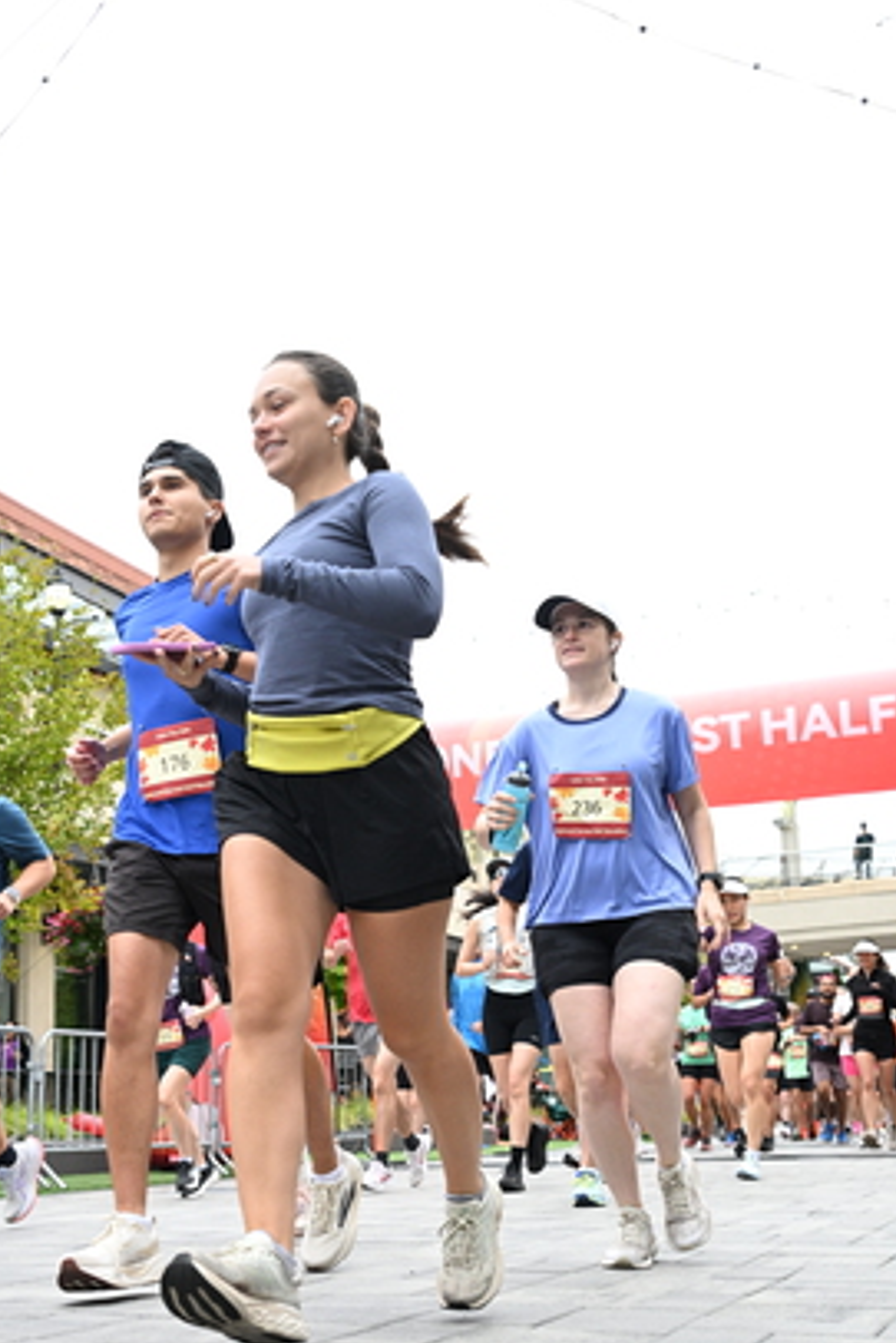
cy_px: 847
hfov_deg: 31.9
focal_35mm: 42
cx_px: 428
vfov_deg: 45.9
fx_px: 1567
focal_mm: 31
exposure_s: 1/640
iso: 2000
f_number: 4
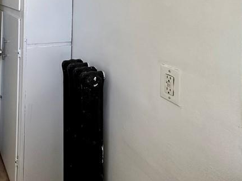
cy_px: -6
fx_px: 231
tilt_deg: -3.0
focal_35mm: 33
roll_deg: -1.0
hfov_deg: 48.2
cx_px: 14
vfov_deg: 37.5
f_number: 2.2
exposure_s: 1/99
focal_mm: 2.22
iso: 200
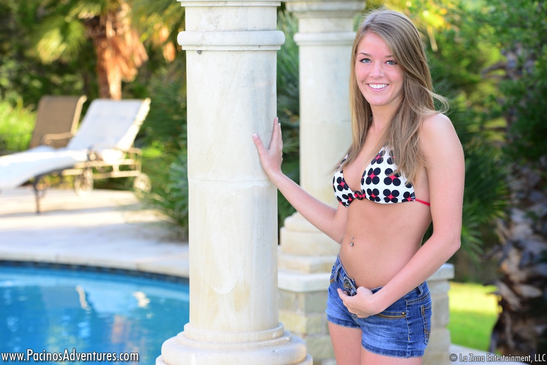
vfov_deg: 11.2
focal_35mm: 122
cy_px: 182
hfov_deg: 16.8
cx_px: 274
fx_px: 1854
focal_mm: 122
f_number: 6.3
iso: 800
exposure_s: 1/200
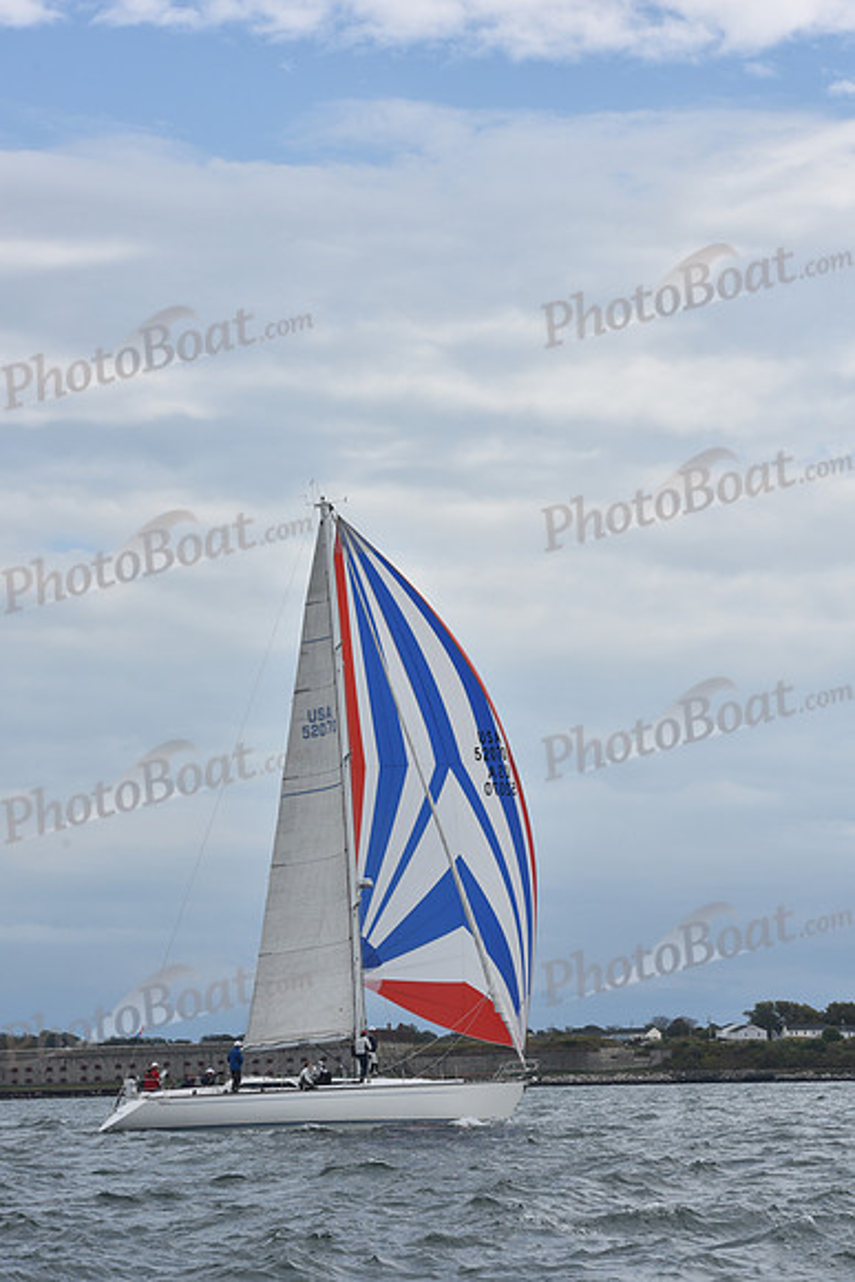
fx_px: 3560
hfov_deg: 13.7
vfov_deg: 20.4
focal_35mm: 100
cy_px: 641
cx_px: 428
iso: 320
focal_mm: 100
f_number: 11
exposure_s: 1/1000
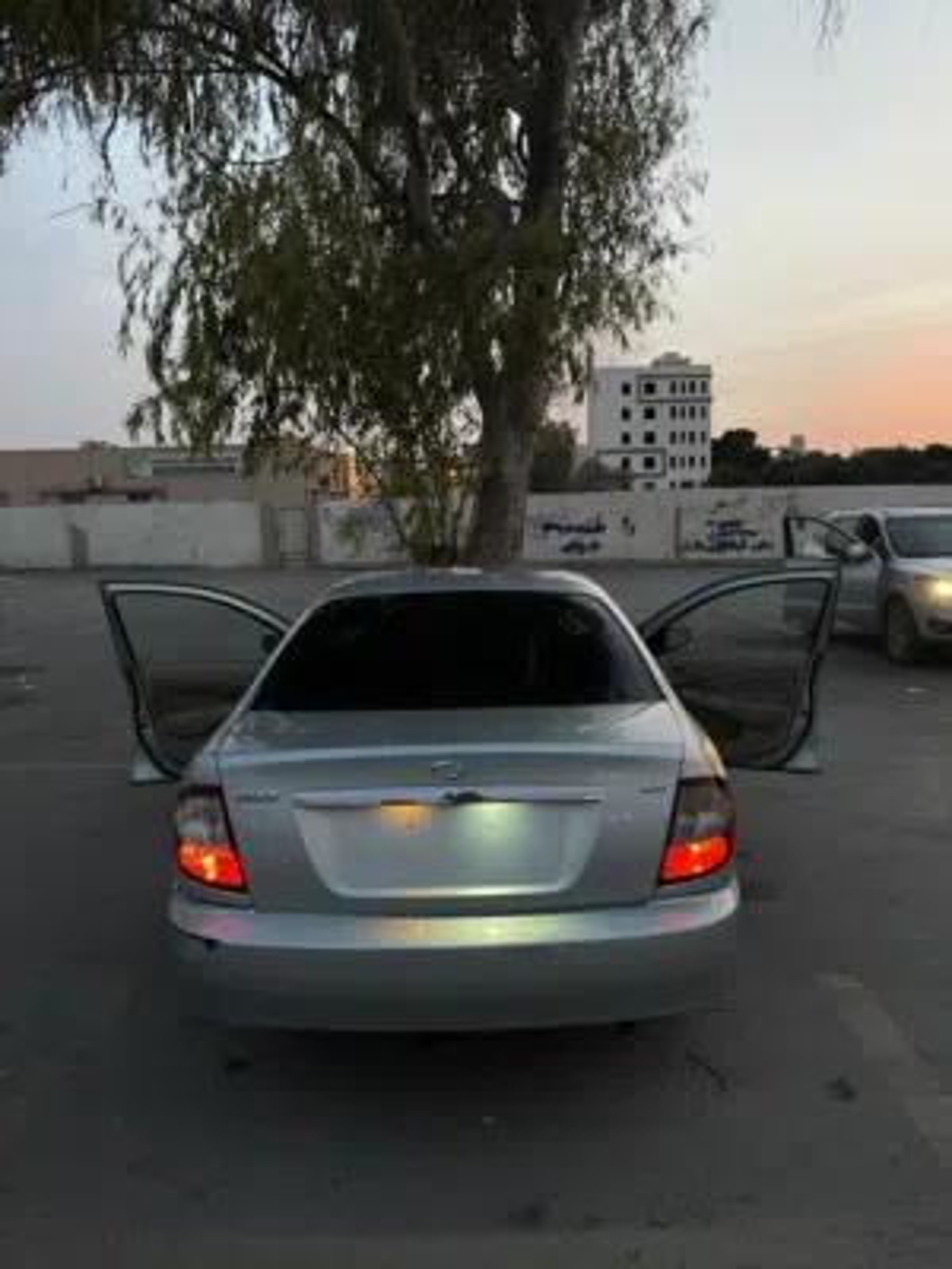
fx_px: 917
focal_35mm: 25
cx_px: 476
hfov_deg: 54.9
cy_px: 634
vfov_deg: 69.4
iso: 200
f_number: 1.6
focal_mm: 5.1
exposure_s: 1/50
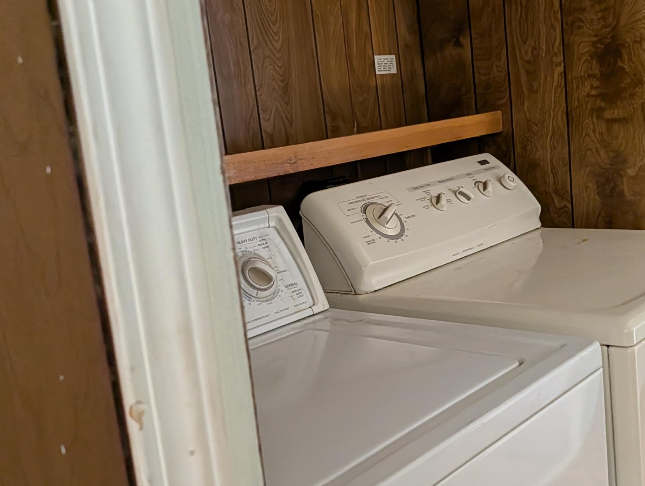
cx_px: 408
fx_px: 821
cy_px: 276
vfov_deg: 32.9
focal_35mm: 44
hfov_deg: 42.5
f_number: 1.68
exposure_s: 1/400
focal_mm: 6.9
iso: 1741
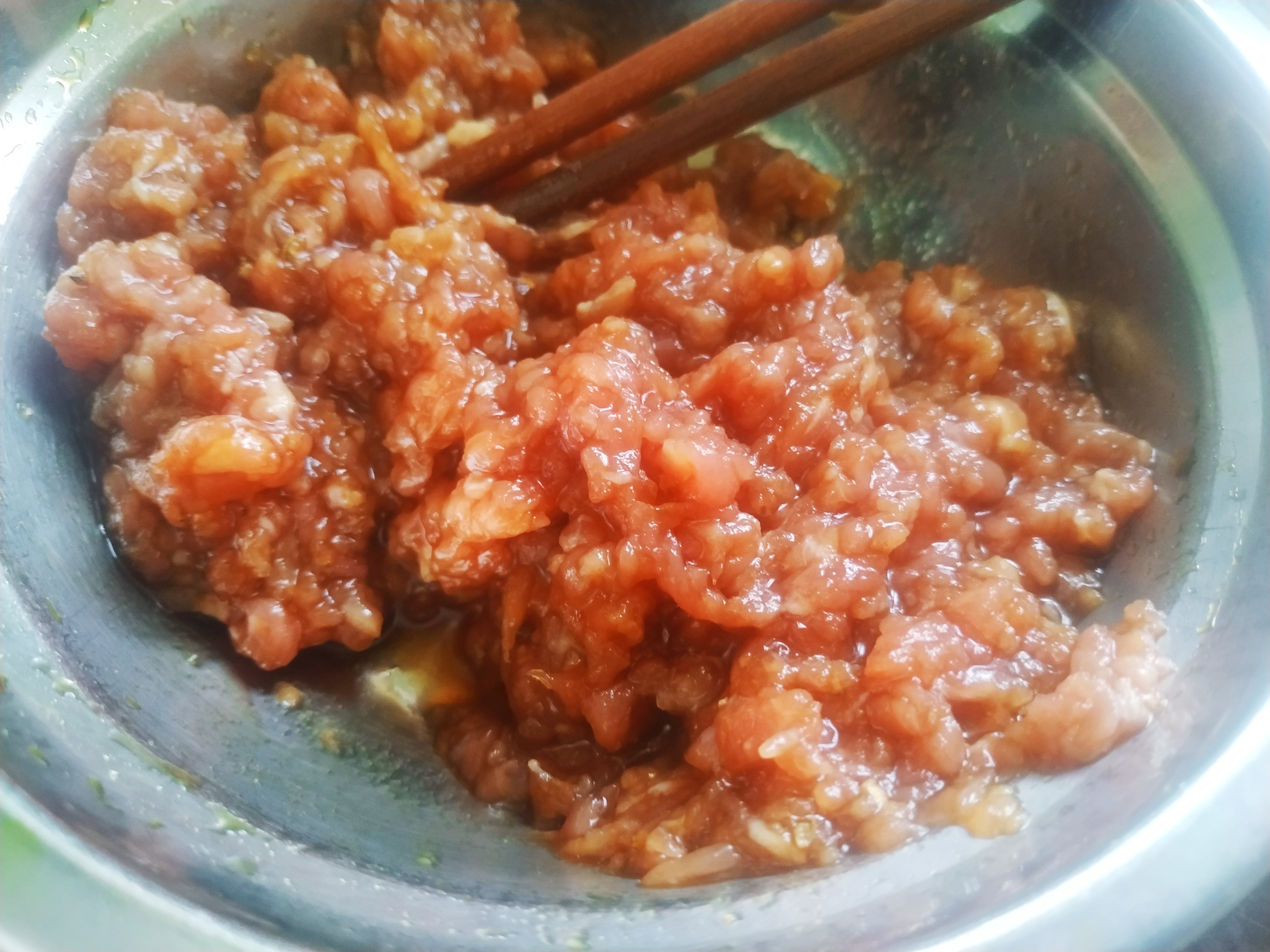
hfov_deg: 71.6
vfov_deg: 56.8
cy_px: 476
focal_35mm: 24
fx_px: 881
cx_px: 635
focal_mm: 3.94
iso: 500
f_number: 1.9
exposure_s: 1/17
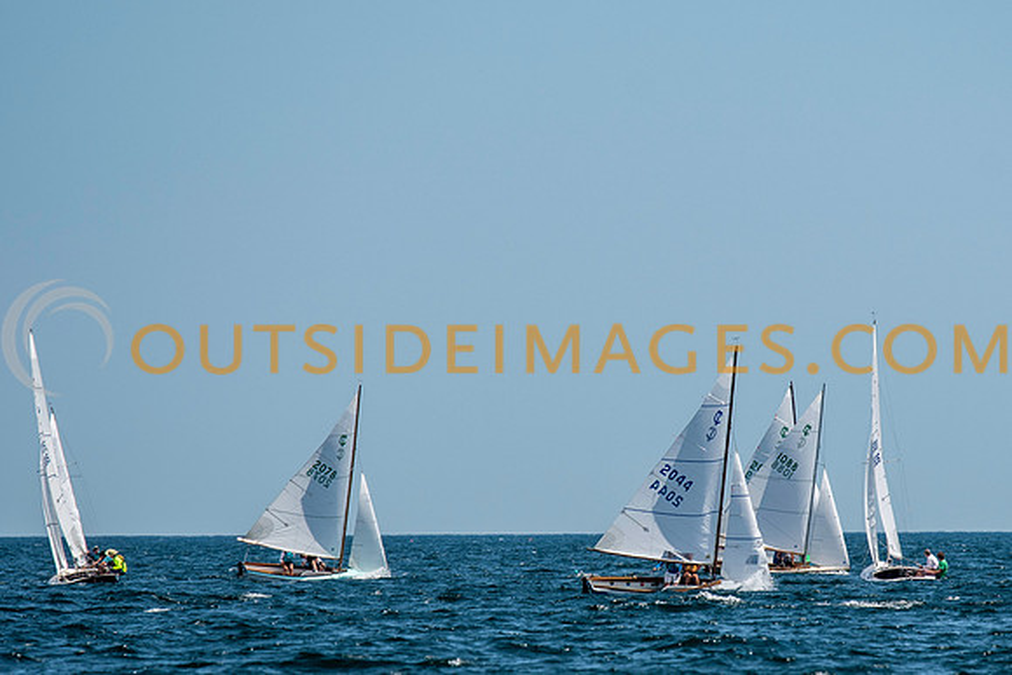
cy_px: 396
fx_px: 17101
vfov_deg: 2.3
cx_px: 683
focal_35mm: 608
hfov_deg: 3.4
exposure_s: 1/3200
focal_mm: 300
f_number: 5
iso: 320
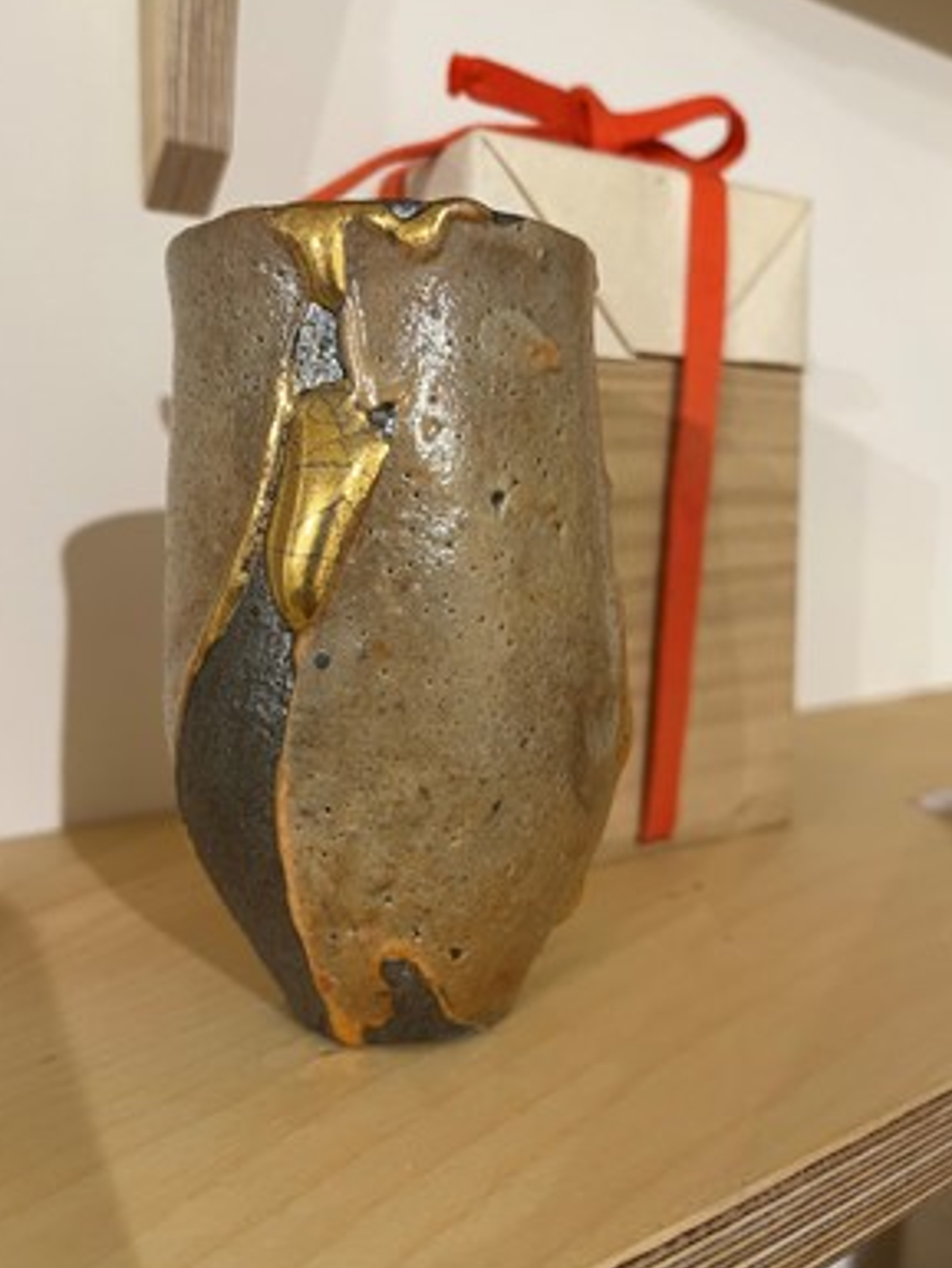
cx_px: 471
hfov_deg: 51.4
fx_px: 990
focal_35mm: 27
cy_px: 616
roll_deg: +0.8
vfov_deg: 65.3
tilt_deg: -5.2
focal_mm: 5.1
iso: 125
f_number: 1.6
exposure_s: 1/50
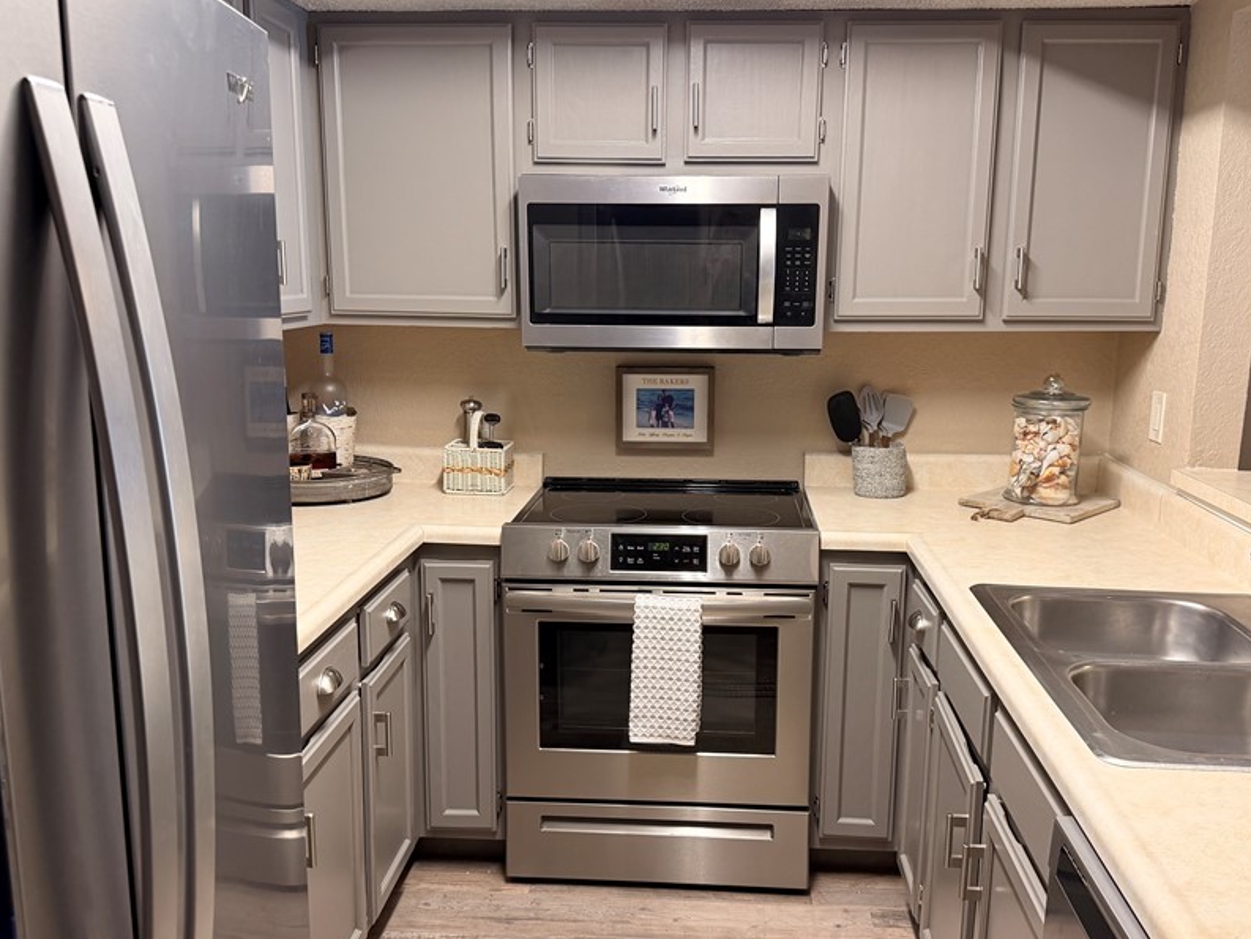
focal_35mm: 31
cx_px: 653
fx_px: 1120
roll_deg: -0.1
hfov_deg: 58.3
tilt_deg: -12.7
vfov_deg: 45.4
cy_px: 502
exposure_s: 1/60
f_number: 1.78
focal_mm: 6.76
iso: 200
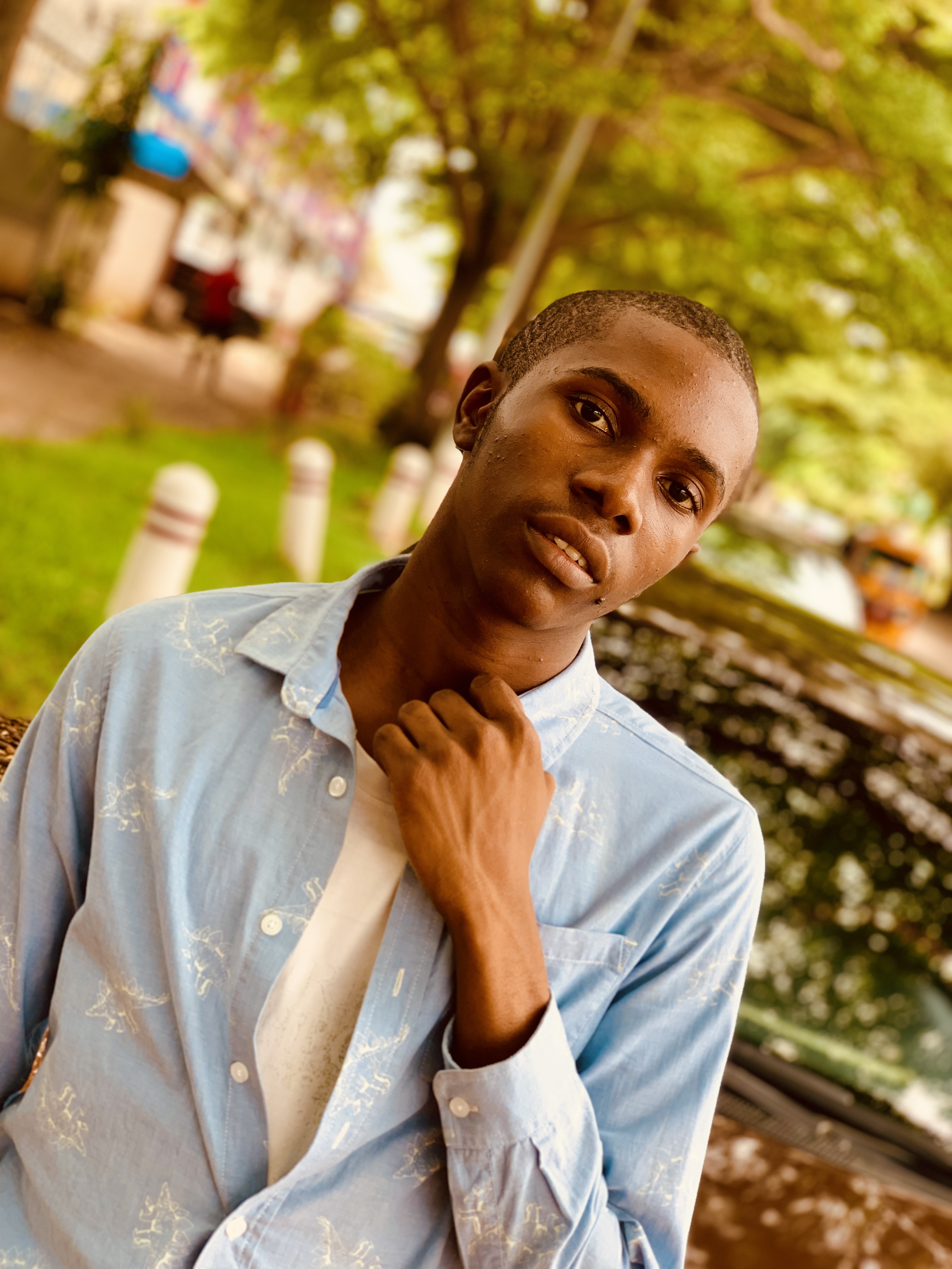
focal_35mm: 52
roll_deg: -21.6
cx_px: 476
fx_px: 1907
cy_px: 634
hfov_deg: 28.0
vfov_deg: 36.8
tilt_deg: -4.8
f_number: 2.4
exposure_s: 1/122
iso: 40
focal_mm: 6
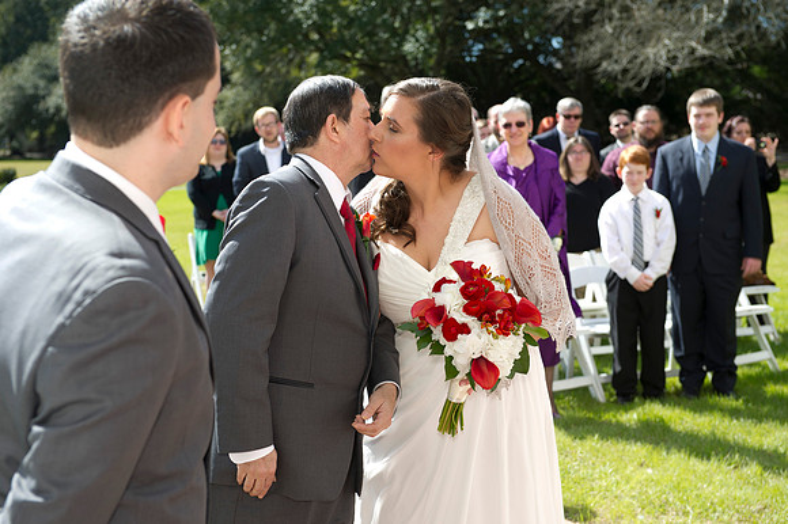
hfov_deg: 32.4
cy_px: 262
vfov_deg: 21.9
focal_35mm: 62
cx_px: 394
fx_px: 1356
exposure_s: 1/250
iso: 100
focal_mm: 62
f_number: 5.6
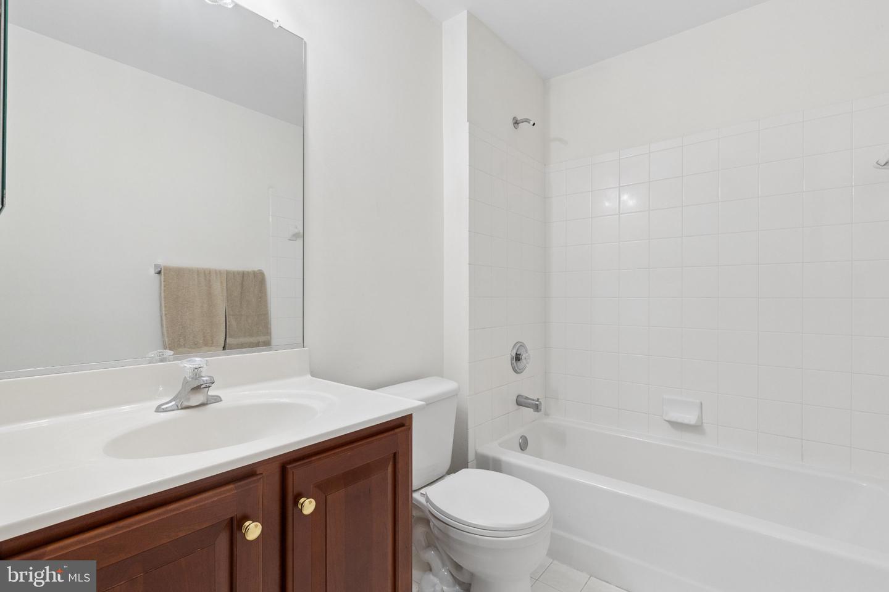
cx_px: 444
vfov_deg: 72.1
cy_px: 296
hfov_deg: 95.0
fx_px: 407
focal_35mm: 16
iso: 400
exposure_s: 1/15
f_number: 8
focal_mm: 11
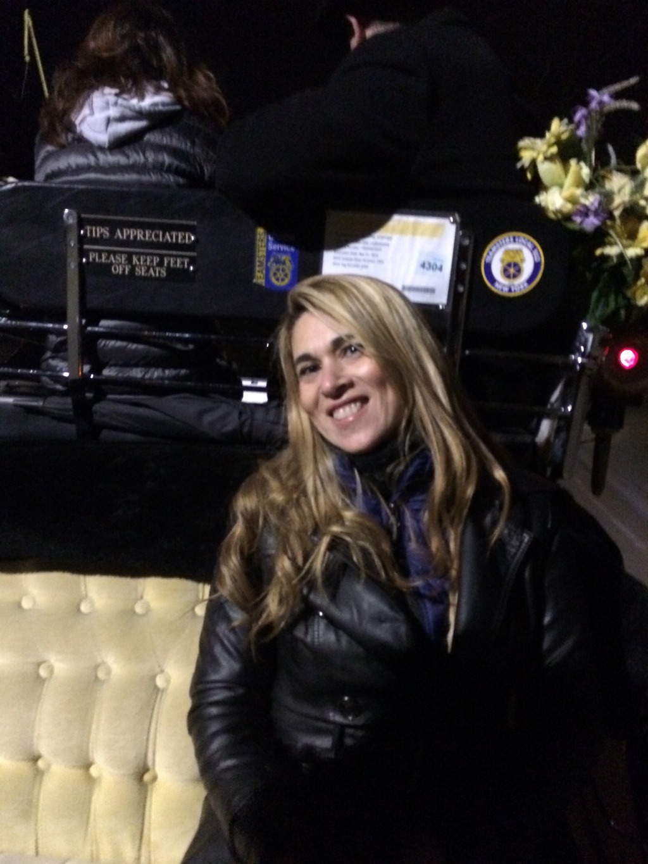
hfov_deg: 48.2
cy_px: 432
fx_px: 724
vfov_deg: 61.7
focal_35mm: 29
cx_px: 324
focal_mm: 4.15
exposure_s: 1/15
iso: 640
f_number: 2.2
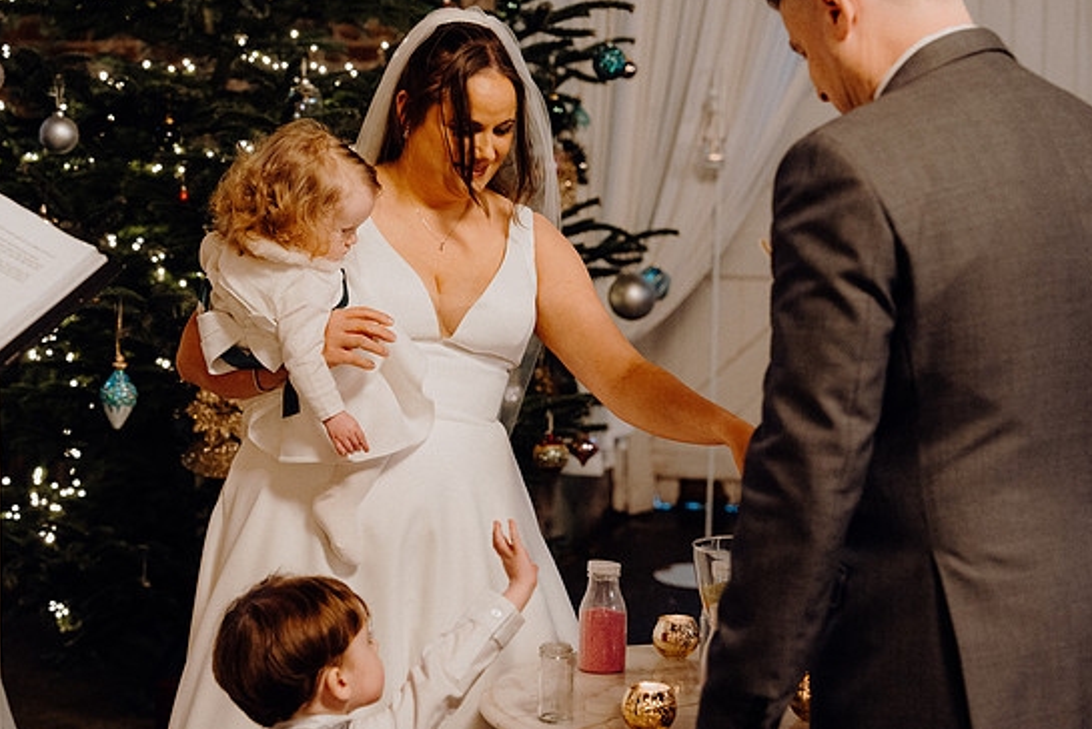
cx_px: 525
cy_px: 378
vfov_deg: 20.6
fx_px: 2003
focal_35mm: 66
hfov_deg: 30.5
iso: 4000
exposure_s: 1/160
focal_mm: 62
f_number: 3.5
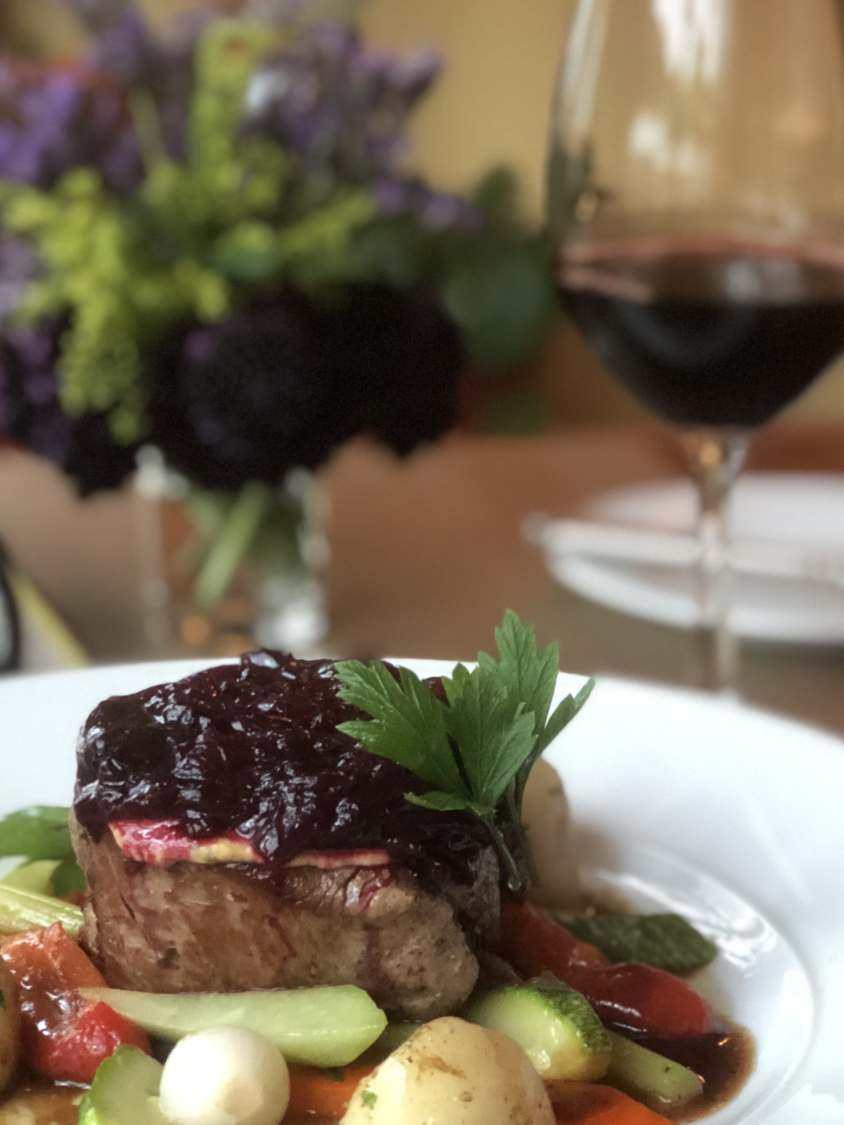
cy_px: 402
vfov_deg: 22.2
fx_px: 2861
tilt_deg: -12.2
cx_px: 292
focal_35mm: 88
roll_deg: -0.2
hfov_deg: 16.7
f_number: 2.8
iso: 500
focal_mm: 6.6
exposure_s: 1/30
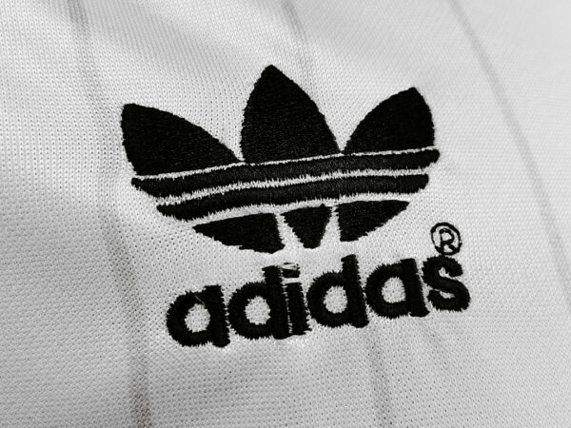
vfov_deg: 39.7
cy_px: 214
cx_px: 286
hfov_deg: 51.4
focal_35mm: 36
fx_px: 594
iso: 200
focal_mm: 5.58
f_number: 1.8
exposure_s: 1/100
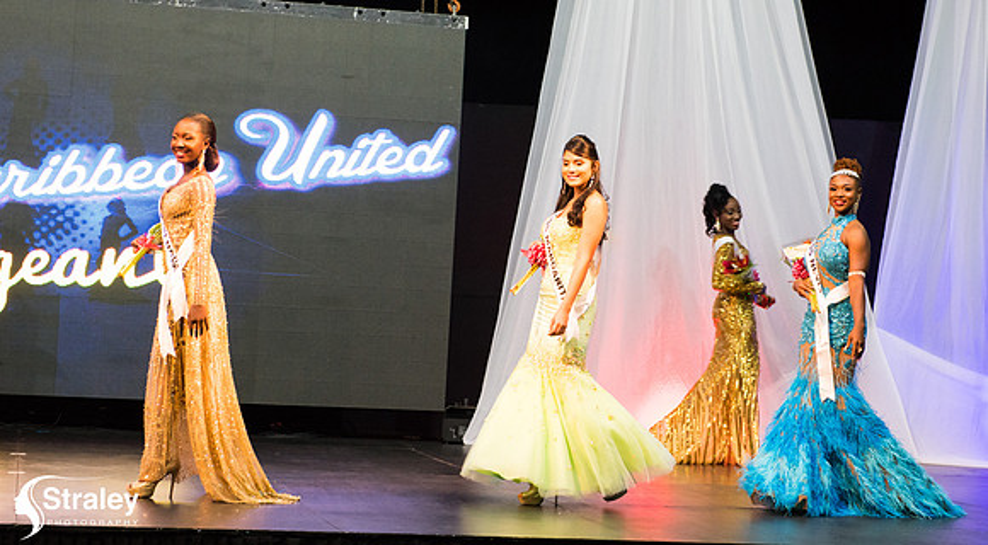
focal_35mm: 94
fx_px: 2440
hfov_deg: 22.9
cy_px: 249
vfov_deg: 12.7
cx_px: 507
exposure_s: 1/160
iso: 4000
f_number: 5
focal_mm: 70
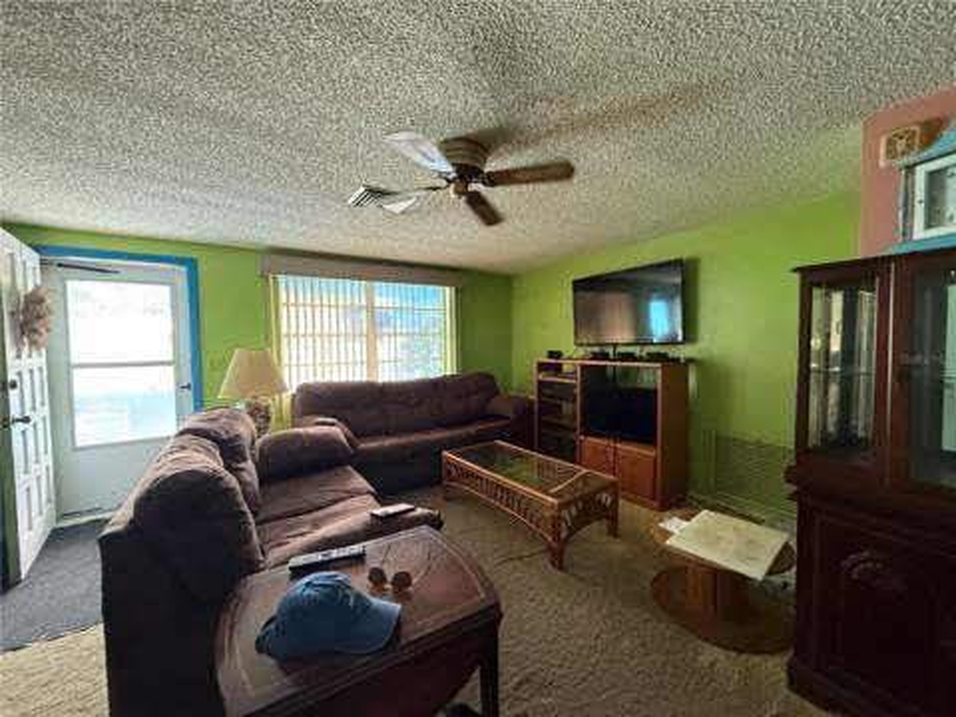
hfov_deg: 102.1
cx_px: 478
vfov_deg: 85.7
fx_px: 387
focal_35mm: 14
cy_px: 358
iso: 640
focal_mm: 2.22
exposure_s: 1/60
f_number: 2.2
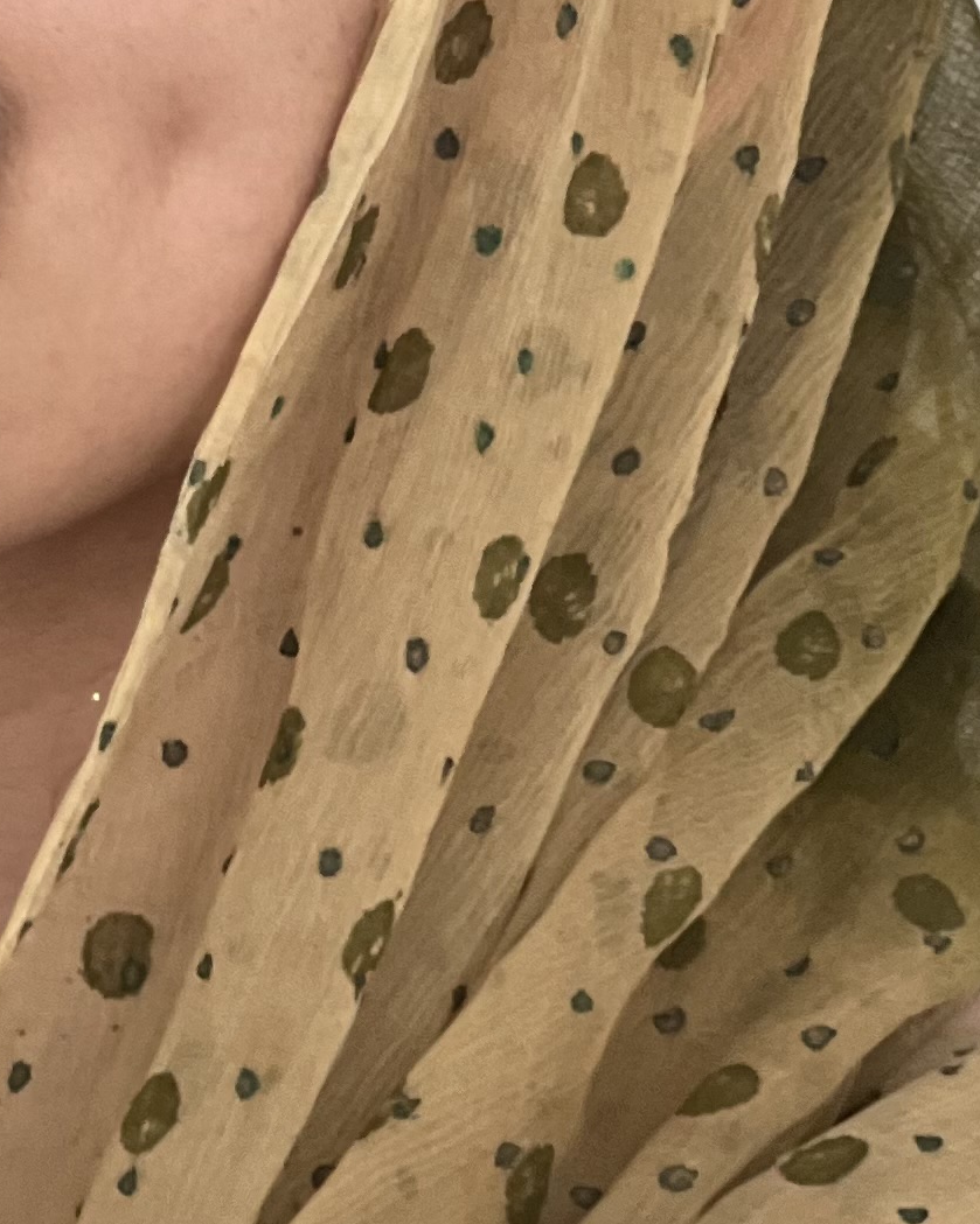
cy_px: 261
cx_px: -139
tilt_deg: -3.6
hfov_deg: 5.3
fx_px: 10479
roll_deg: +0.8
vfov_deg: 6.7
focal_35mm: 289
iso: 160
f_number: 2.8
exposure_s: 1/40
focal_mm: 9
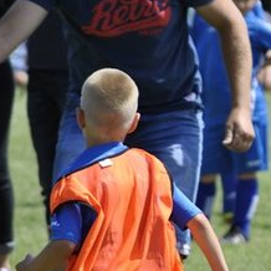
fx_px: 6731
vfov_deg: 2.3
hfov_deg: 2.3
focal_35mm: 760
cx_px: 333
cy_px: 162
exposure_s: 1/640
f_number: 5.6
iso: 200
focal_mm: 200
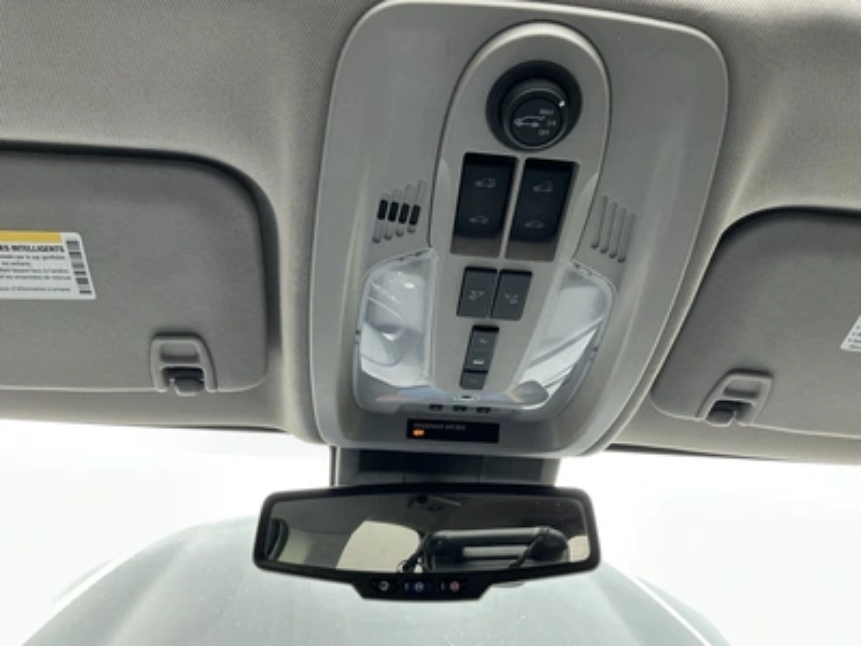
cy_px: 323
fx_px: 696
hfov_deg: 63.4
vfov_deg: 49.7
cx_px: 430
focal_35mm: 28
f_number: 1.8
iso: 64
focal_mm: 3
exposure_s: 1/122
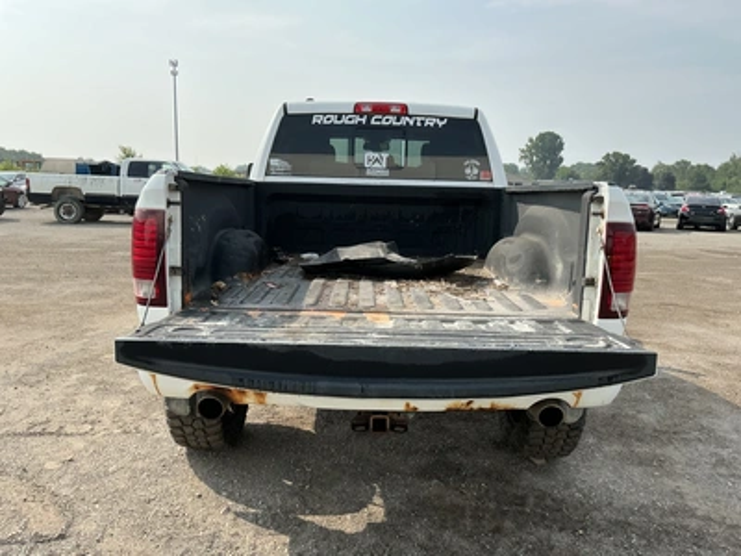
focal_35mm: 28
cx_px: 370
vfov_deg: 49.7
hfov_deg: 63.4
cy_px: 278
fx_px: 599
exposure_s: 1/1377
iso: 25
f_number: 1.8
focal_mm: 3
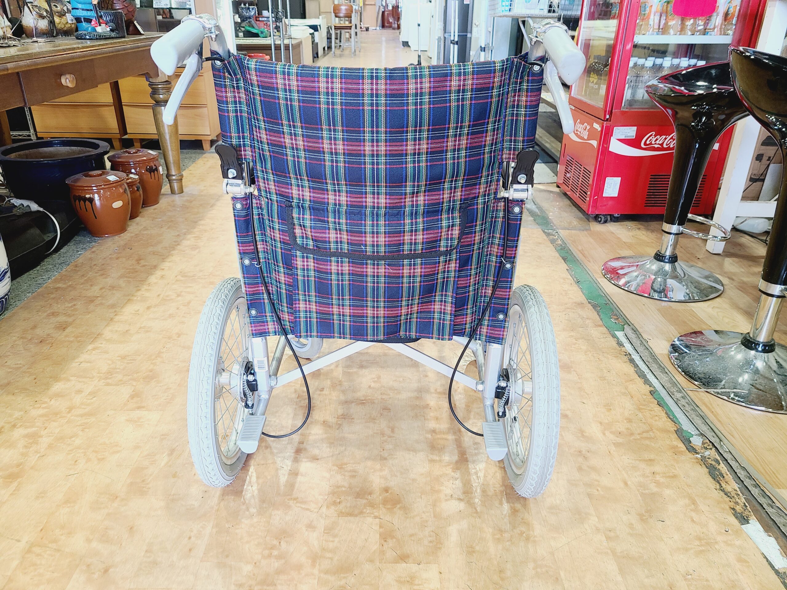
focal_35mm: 26
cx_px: 394
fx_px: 591
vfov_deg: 53.1
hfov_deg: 67.3
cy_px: 295
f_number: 1.8
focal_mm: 5.4
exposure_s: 1/50
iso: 160
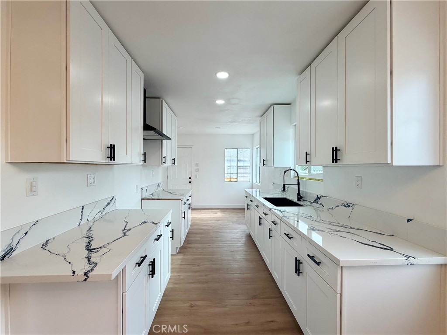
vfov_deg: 85.7
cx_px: 224
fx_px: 181
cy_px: 168
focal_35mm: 14
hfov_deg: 102.1
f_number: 2.2
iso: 50
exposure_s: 1/120
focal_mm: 2.22
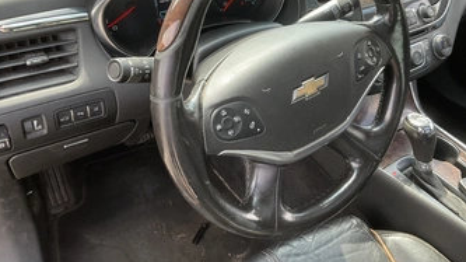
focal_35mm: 38
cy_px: 94
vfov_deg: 31.0
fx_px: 469
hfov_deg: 52.8
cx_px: 250
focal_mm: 3
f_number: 1.8
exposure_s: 1/122
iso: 32
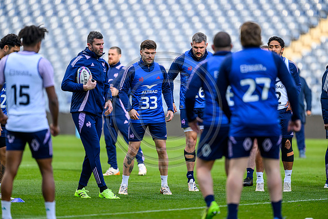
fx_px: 3645
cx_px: 164
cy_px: 110
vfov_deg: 3.4
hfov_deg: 5.2
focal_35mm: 400
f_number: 3.2
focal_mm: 400
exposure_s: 1/2500
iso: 1000
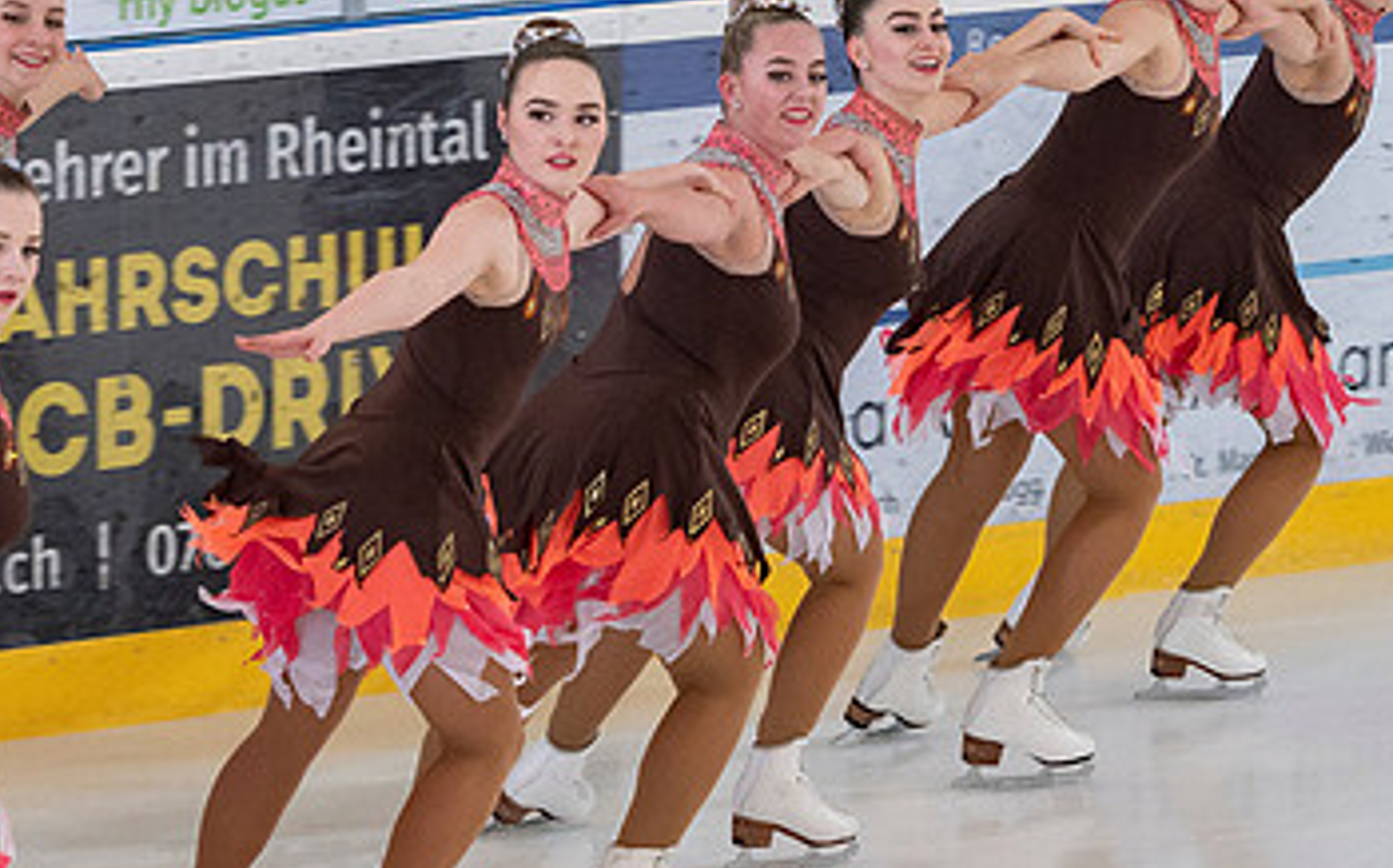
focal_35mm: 368
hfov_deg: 5.7
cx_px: 557
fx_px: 13957
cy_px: 556
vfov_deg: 3.6
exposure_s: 1/320
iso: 640
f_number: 4
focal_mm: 110
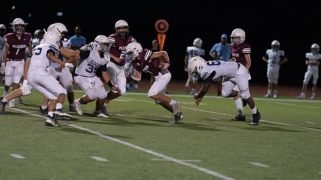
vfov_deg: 5.8
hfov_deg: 10.2
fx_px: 1796
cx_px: 160
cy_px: 91
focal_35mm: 211
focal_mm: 200
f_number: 3.2
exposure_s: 1/1000
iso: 6400
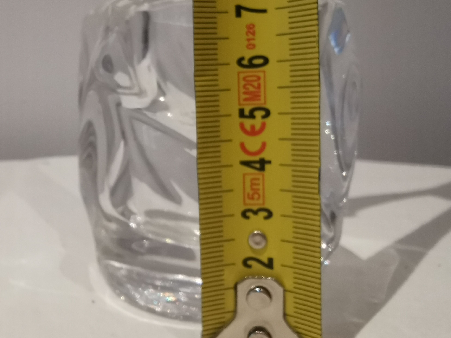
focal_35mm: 36
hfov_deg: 50.5
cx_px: 154
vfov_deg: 39.5
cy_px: 136
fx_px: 469
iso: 320
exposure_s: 1/25
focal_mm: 2.26
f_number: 2.2
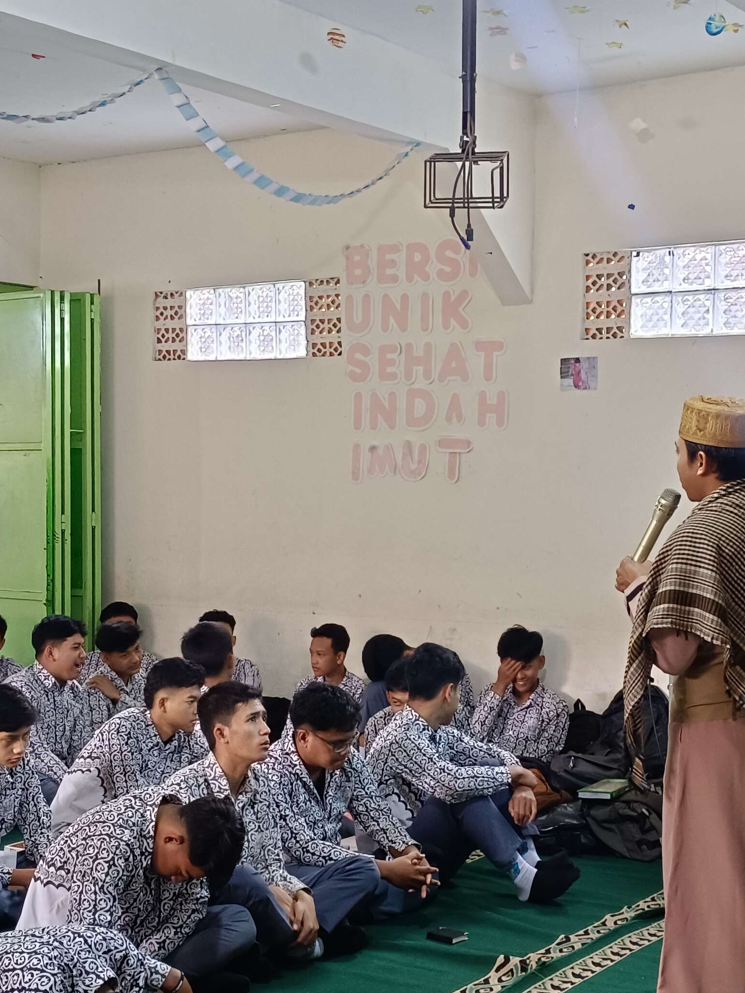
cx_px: 398
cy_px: 593
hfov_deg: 26.1
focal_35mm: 56
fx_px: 1607
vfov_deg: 34.2
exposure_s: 1/33.3
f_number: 1.79
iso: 1309
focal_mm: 4.84
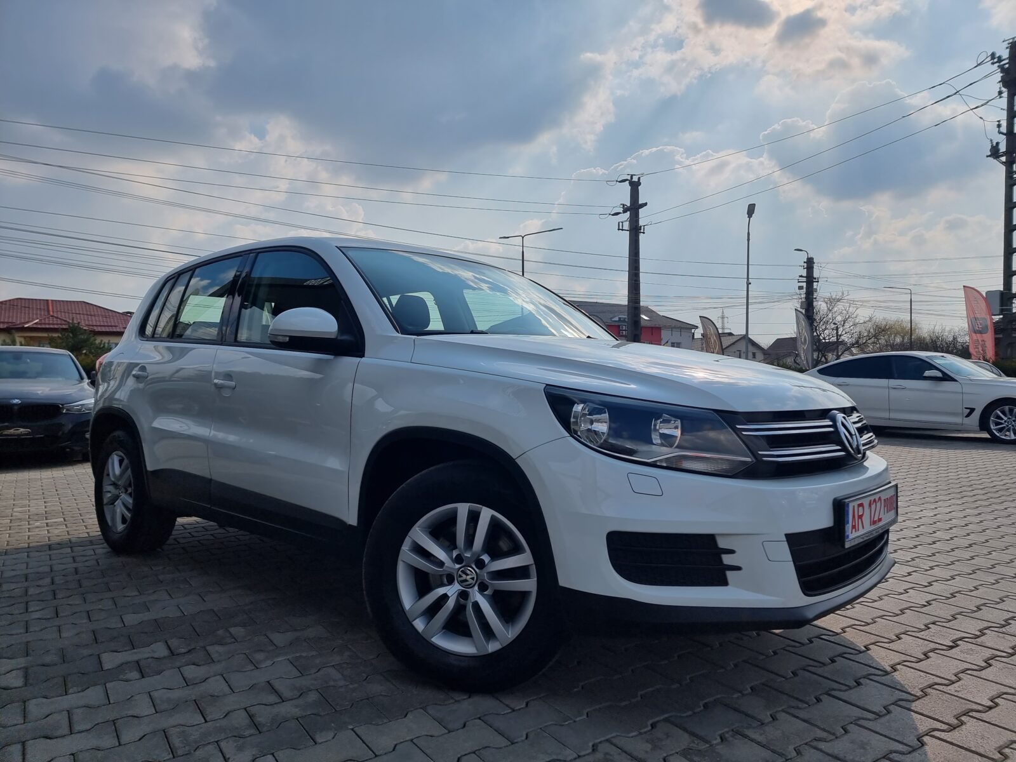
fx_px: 704
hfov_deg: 71.6
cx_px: 508
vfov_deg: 56.8
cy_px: 381
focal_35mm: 24
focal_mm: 6.7
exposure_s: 1/2184
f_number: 1.8
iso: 50
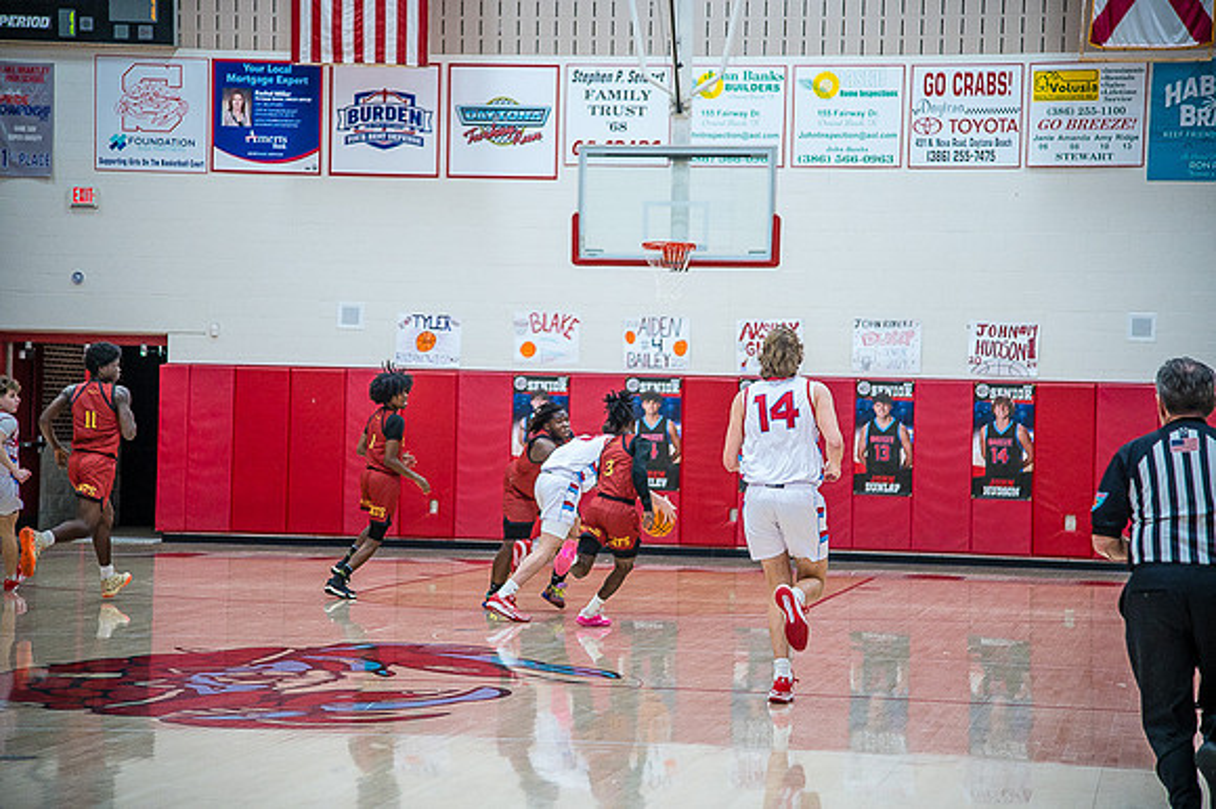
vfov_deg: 13.7
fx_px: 3376
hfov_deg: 20.4
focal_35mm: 100
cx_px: 608
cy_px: 404
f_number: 4
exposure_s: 1/320
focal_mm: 100
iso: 2000
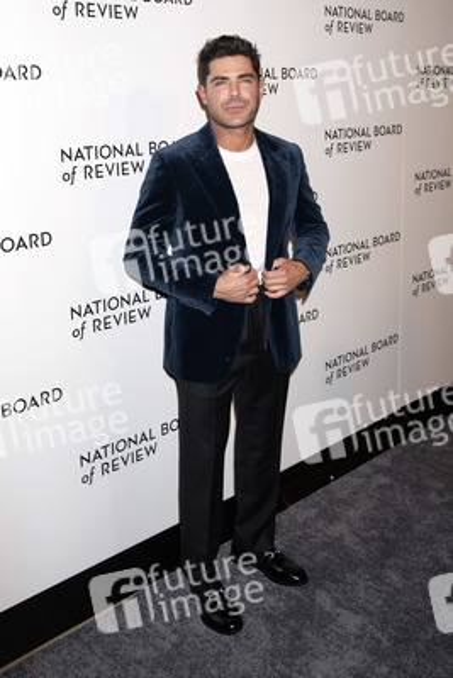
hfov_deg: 42.4
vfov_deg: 60.3
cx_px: 226
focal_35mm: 31
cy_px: 339
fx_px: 585
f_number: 5.6
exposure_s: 1/200
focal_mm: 31
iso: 400
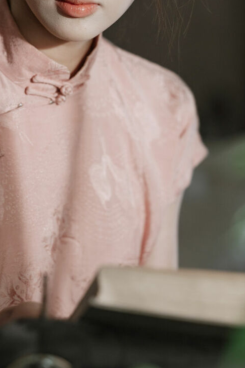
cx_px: 4
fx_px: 1777
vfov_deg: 11.8
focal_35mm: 174
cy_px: 132
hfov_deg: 7.9
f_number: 2.8
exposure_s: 1/200
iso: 1250
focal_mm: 110
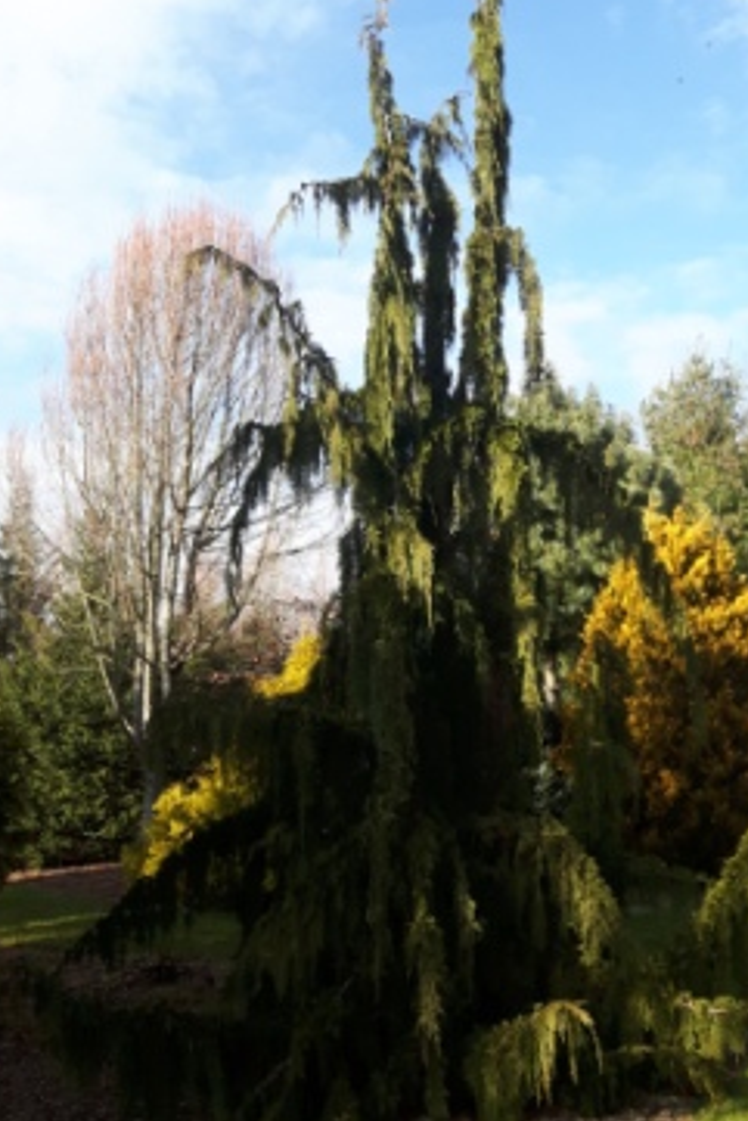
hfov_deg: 33.2
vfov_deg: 48.4
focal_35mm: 40
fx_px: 1245
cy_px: 531
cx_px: 475
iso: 40
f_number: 1.9
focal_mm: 3.7
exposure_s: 1/458
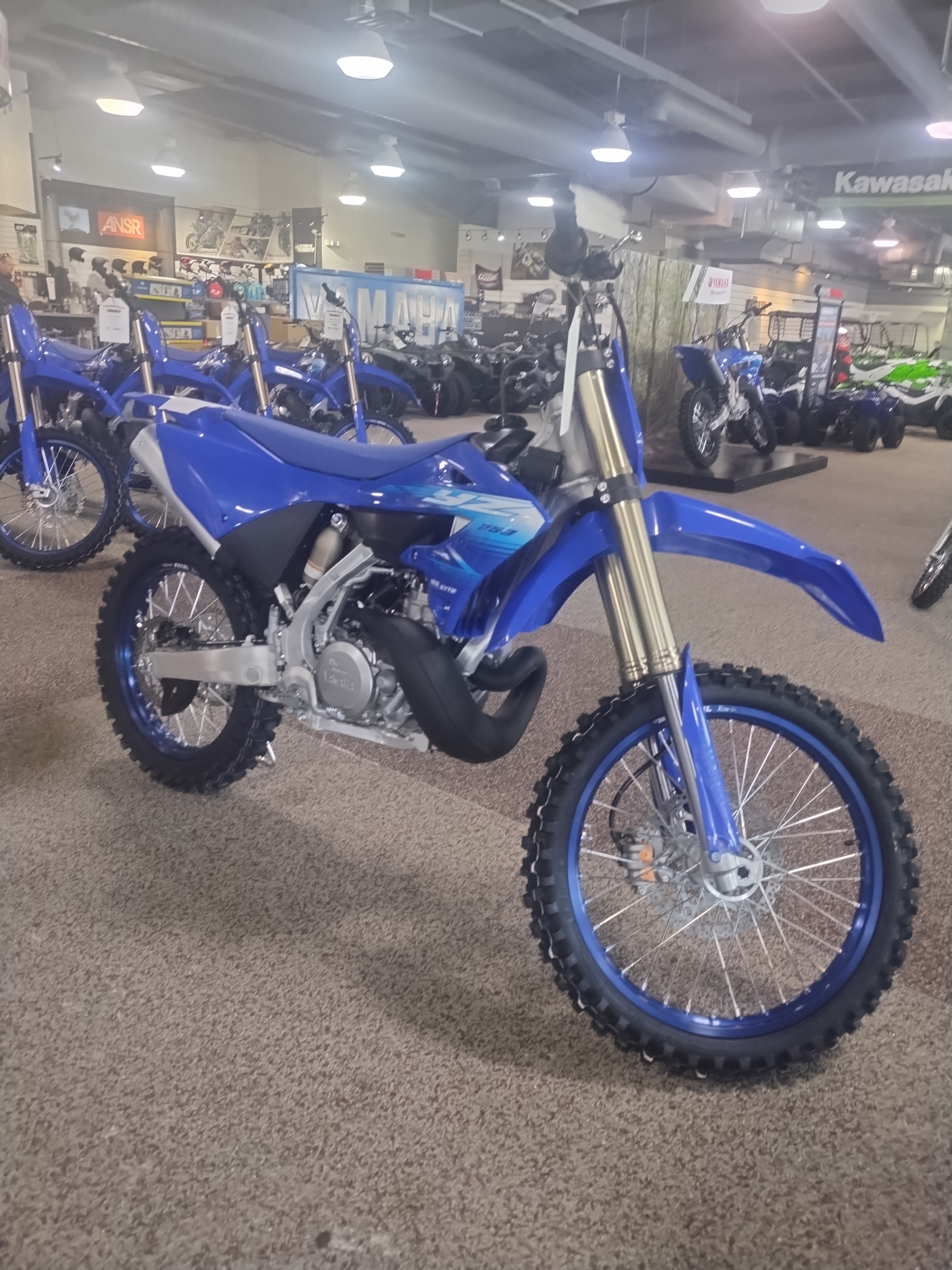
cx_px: 476
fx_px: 917
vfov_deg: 69.4
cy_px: 635
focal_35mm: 25
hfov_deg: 54.9
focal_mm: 4.71
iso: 184
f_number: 1.7
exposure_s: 1/40
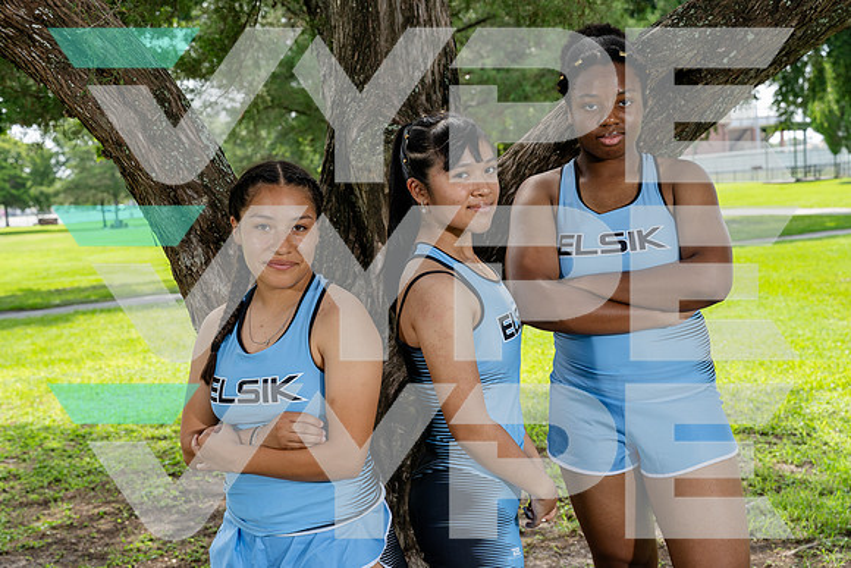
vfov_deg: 28.7
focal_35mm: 47
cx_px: 426
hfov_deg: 41.9
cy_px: 284
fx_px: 1111
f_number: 6.3
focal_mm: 47
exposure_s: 1/250
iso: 250
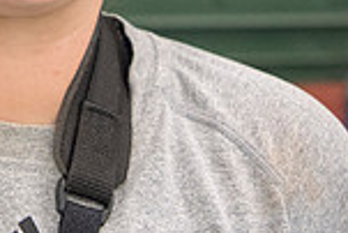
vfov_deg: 13.4
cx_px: 21
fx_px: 890
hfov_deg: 21.5
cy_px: -190
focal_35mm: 92
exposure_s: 1/200
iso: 3200
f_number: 3.2
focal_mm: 24
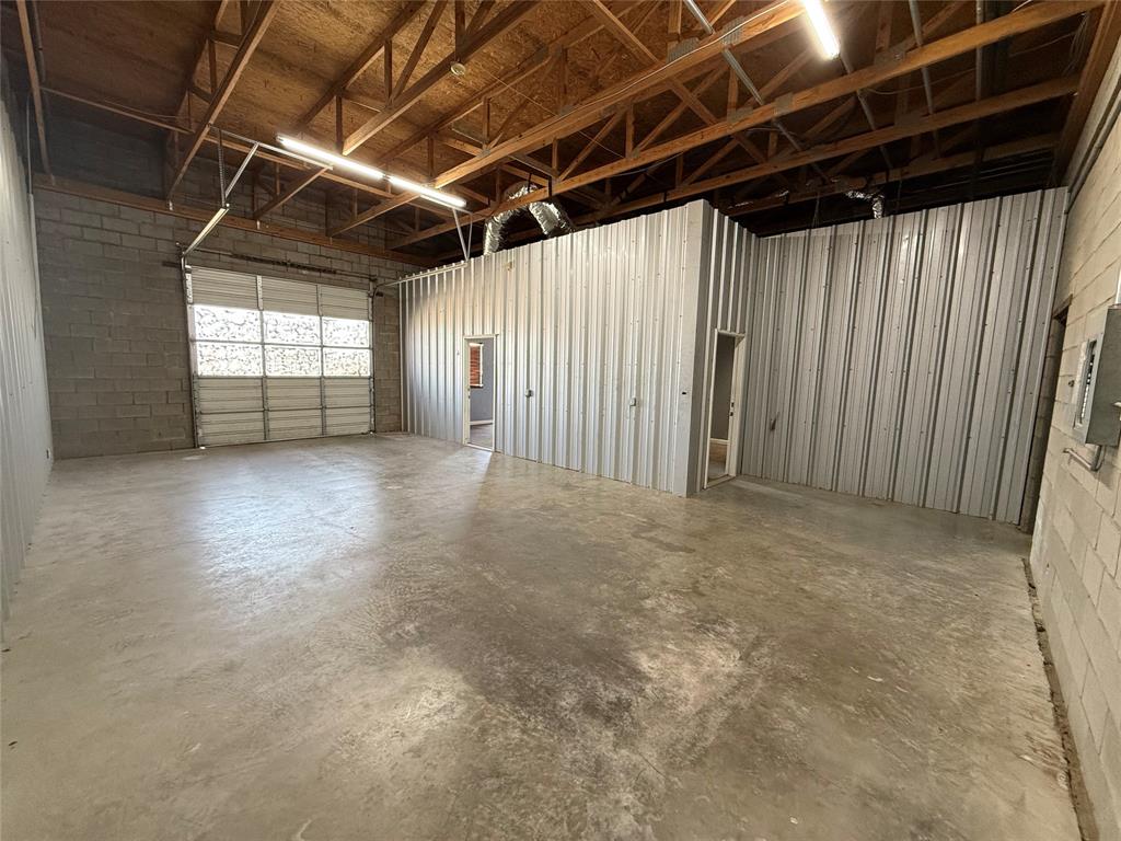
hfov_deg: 102.1
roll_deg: -1.7
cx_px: 560
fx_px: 453
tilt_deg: -7.2
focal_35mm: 14
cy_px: 420
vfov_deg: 85.7
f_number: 2.2
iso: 250
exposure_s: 1/60
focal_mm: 2.22
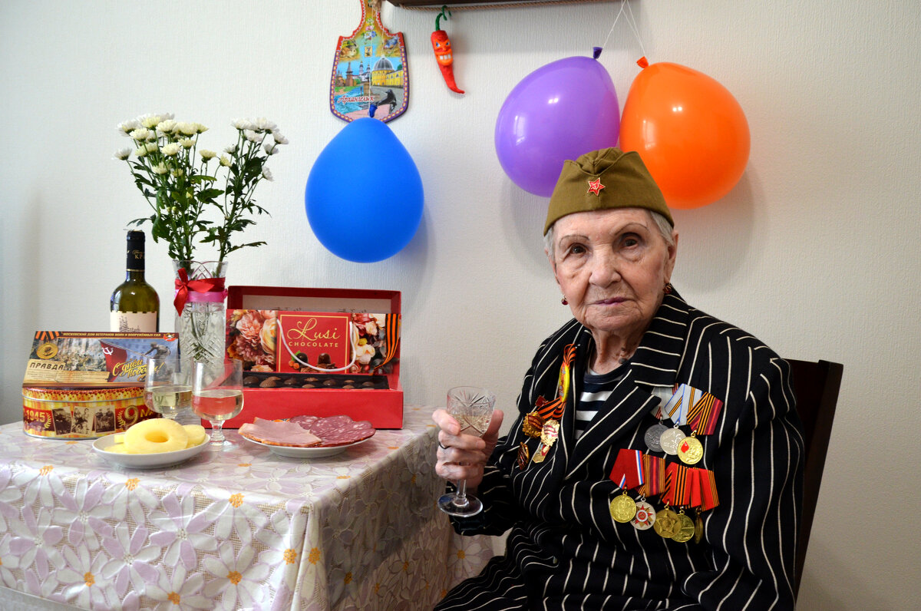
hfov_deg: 67.5
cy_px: 306
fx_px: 690
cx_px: 460
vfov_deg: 47.8
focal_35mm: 27
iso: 800
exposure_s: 1/30
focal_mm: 18
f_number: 3.5
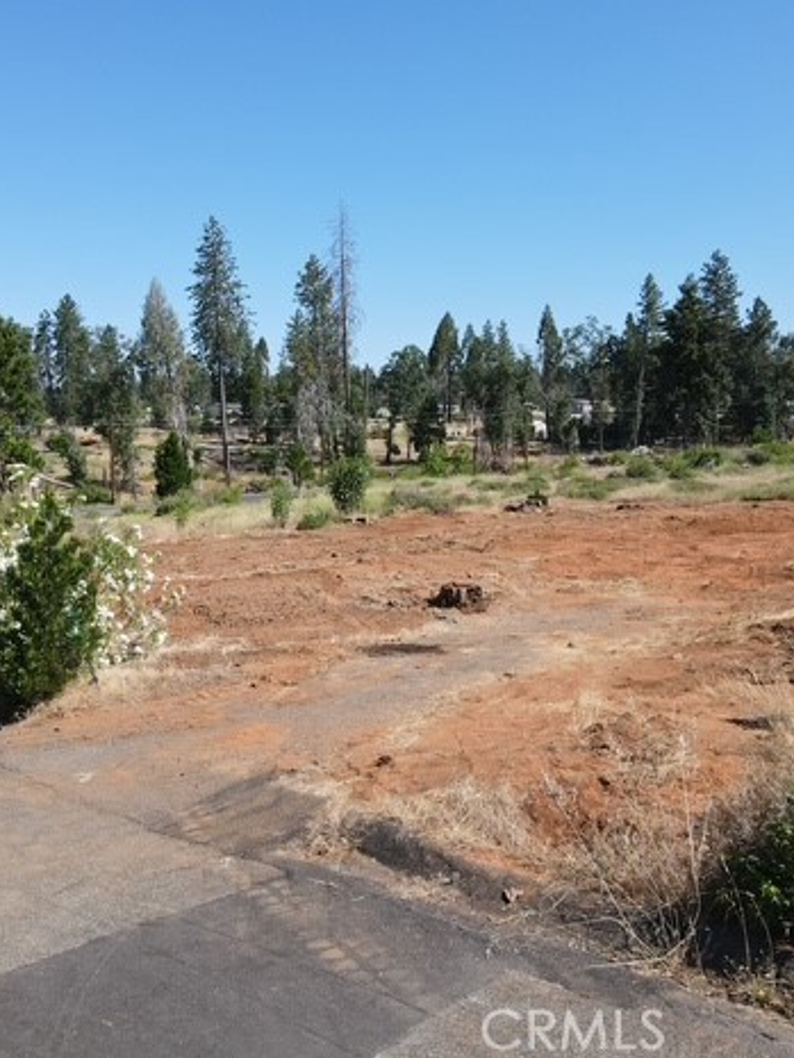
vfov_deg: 55.3
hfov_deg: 42.7
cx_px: 316
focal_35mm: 33
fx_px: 1009
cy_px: 516
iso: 100
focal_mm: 4.5
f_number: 2.8
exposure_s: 1/500
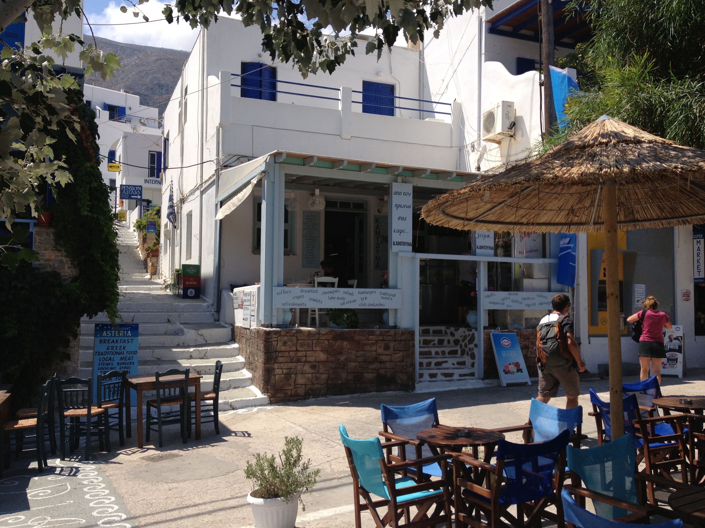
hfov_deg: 52.6
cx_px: 352
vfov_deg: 40.7
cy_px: 264
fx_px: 713
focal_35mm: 35
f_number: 2.4
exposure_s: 1/1783
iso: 50
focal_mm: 4.28
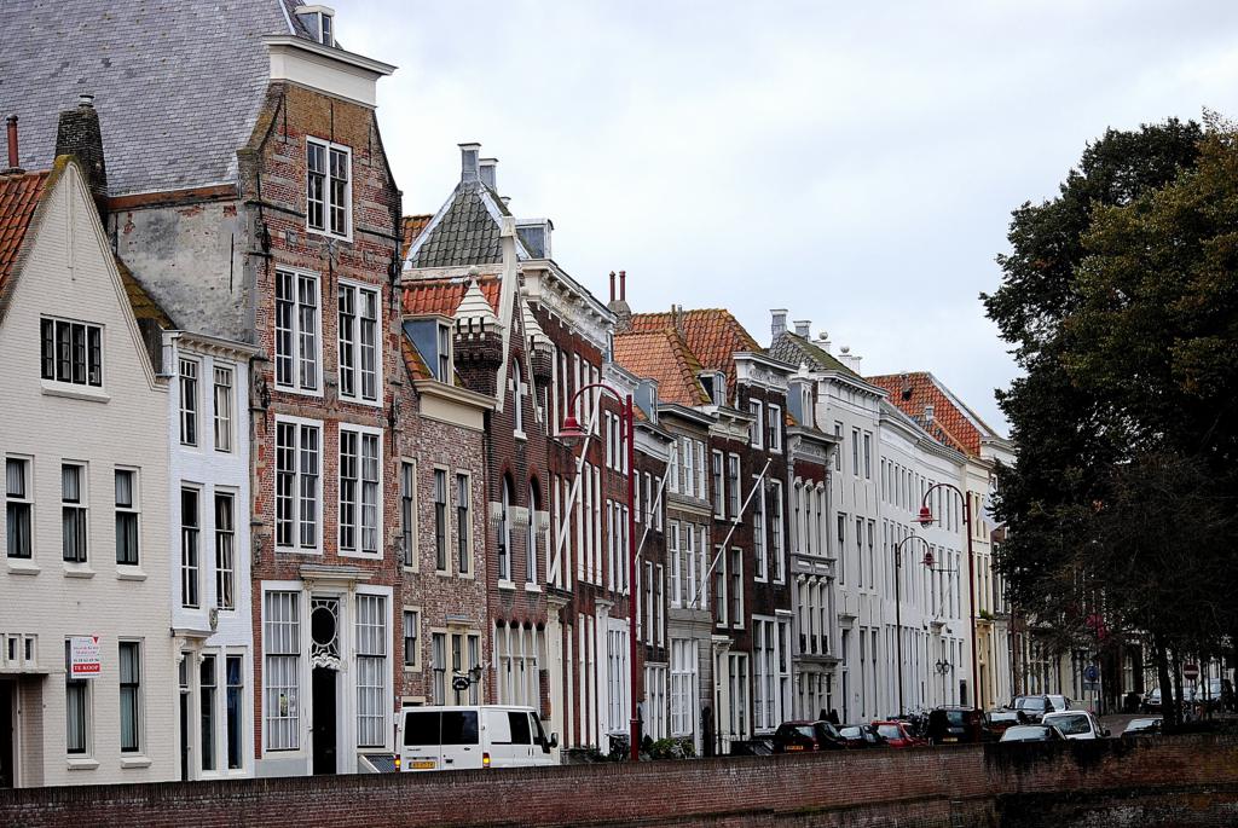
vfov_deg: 11.7
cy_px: 414
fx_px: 4027
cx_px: 619
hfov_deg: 17.5
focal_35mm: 117
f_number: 4
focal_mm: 78
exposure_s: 1/200
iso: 200
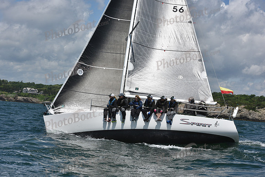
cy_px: 88
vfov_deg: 19.5
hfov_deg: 28.8
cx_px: 132
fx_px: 515
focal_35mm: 70
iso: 250
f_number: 10
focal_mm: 70
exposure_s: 1/1250
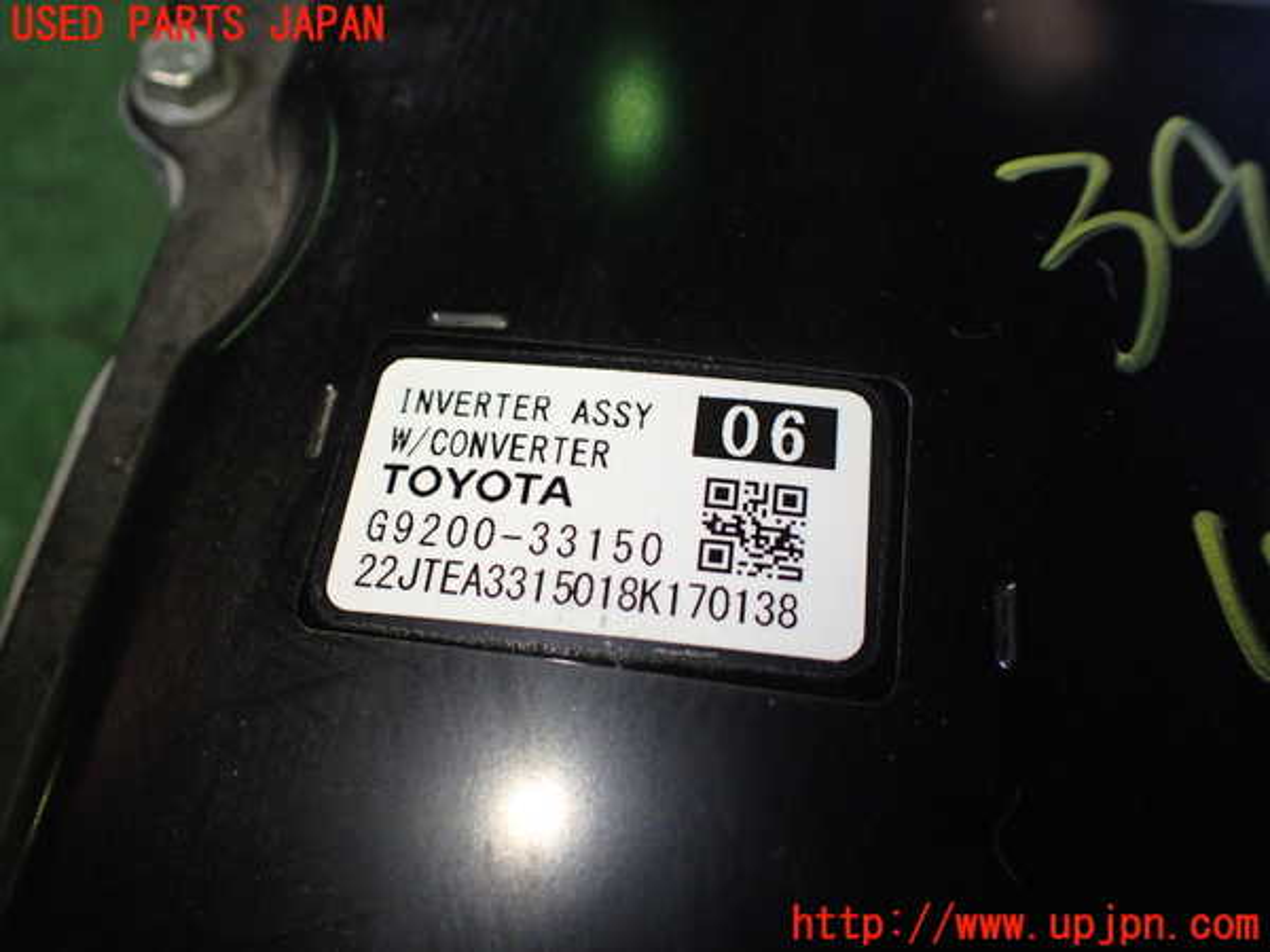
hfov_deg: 60.0
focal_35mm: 30
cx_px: 635
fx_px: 1101
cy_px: 476
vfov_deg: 46.8
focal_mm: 5.4
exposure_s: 1/125
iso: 250
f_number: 2.3
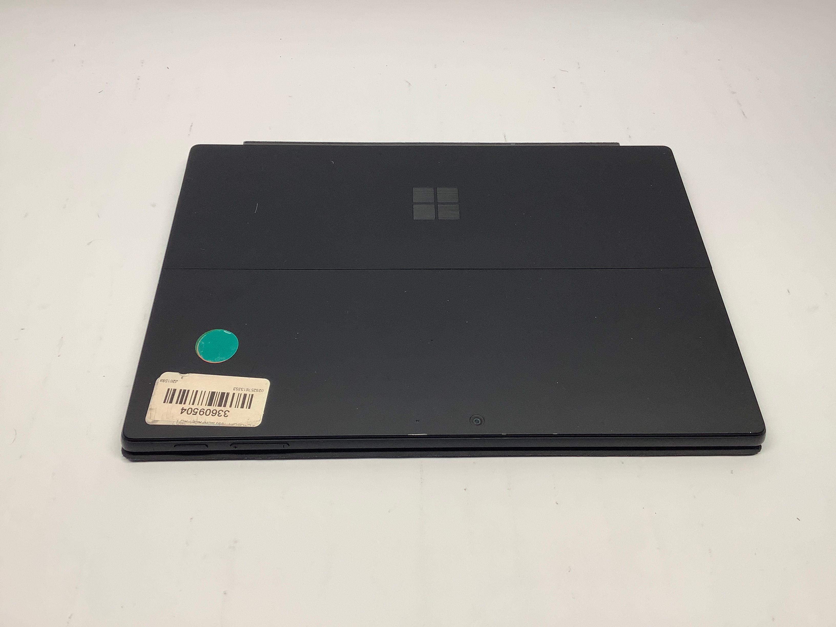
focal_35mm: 31
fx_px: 749
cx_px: 418
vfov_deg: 45.4
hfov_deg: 58.4
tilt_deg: -54.0
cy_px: 314
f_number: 2.4
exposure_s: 1/120
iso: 40
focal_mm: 3.3
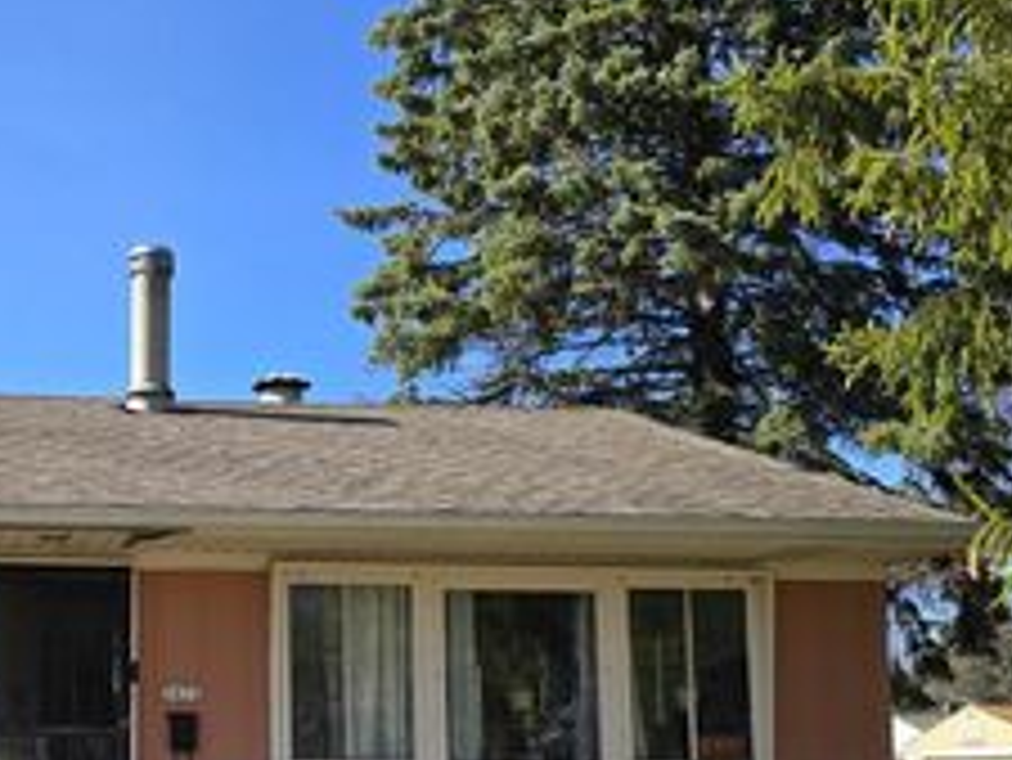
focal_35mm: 51
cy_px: 681
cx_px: 9
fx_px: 1492
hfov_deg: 34.3
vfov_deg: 27.6
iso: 12
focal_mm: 6.3
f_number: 1.7
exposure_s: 1/521
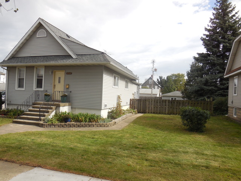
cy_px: 90
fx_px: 174
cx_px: 120
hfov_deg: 69.4
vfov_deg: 54.9
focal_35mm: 25
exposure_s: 1/800
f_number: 3.1
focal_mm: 4.5
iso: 125
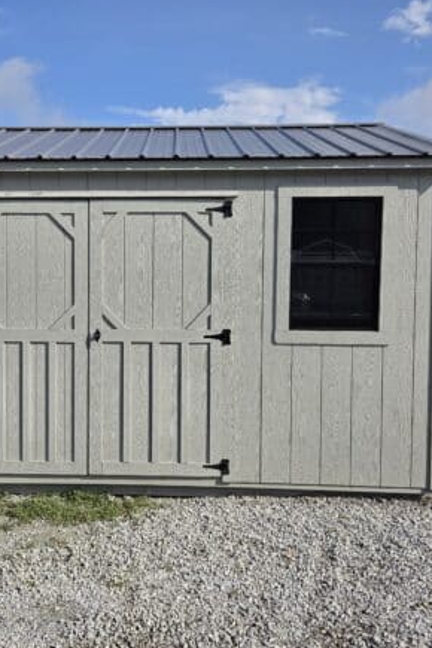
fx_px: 594
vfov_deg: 57.2
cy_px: 319
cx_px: 153
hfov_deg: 39.6
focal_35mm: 33
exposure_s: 1/5257
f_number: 1.8
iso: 80
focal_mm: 5.4
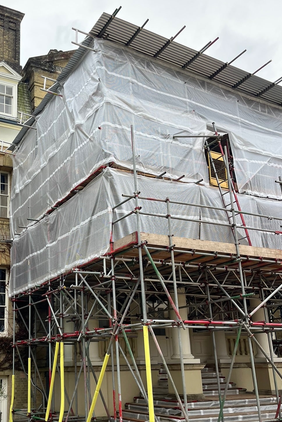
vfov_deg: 50.5
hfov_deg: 34.3
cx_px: 70
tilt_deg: +19.9
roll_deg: +3.2
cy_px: 240
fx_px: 446
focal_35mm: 38
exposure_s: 1/360
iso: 50
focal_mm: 5.1
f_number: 1.6
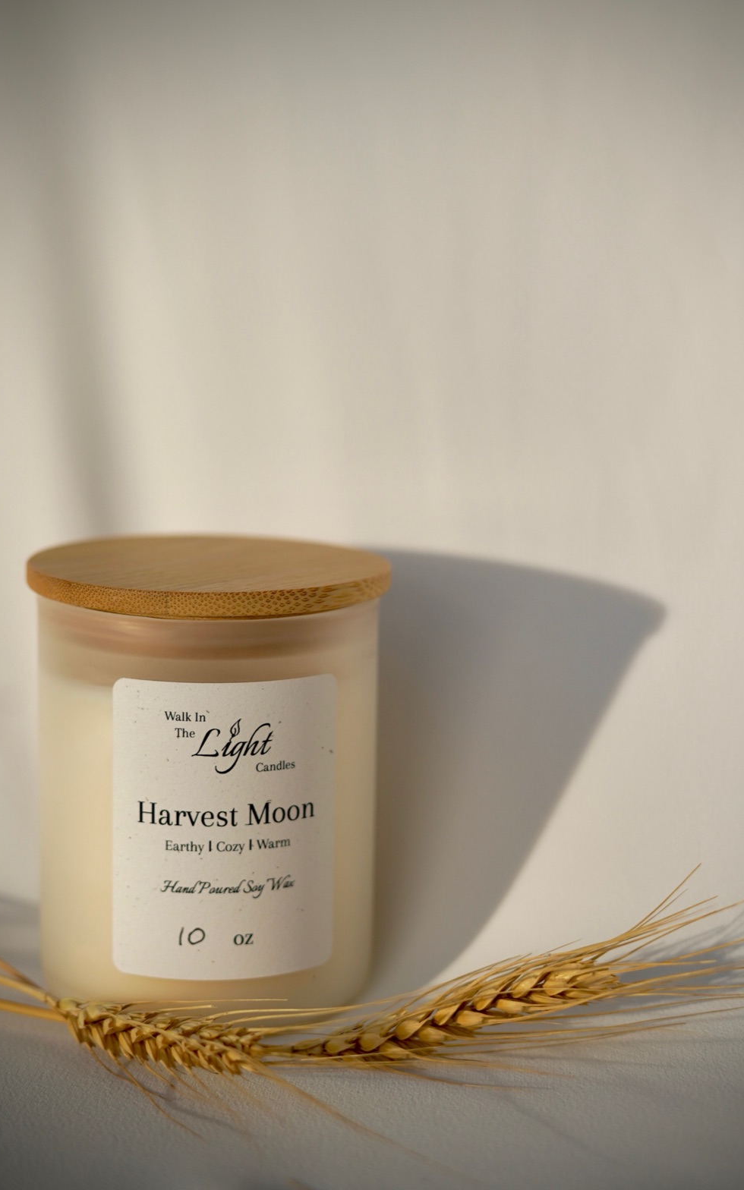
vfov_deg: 38.9
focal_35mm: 52
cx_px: 396
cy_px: 589
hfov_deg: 24.9
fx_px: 1687
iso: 160
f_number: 3.2
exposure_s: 1/2000
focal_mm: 50
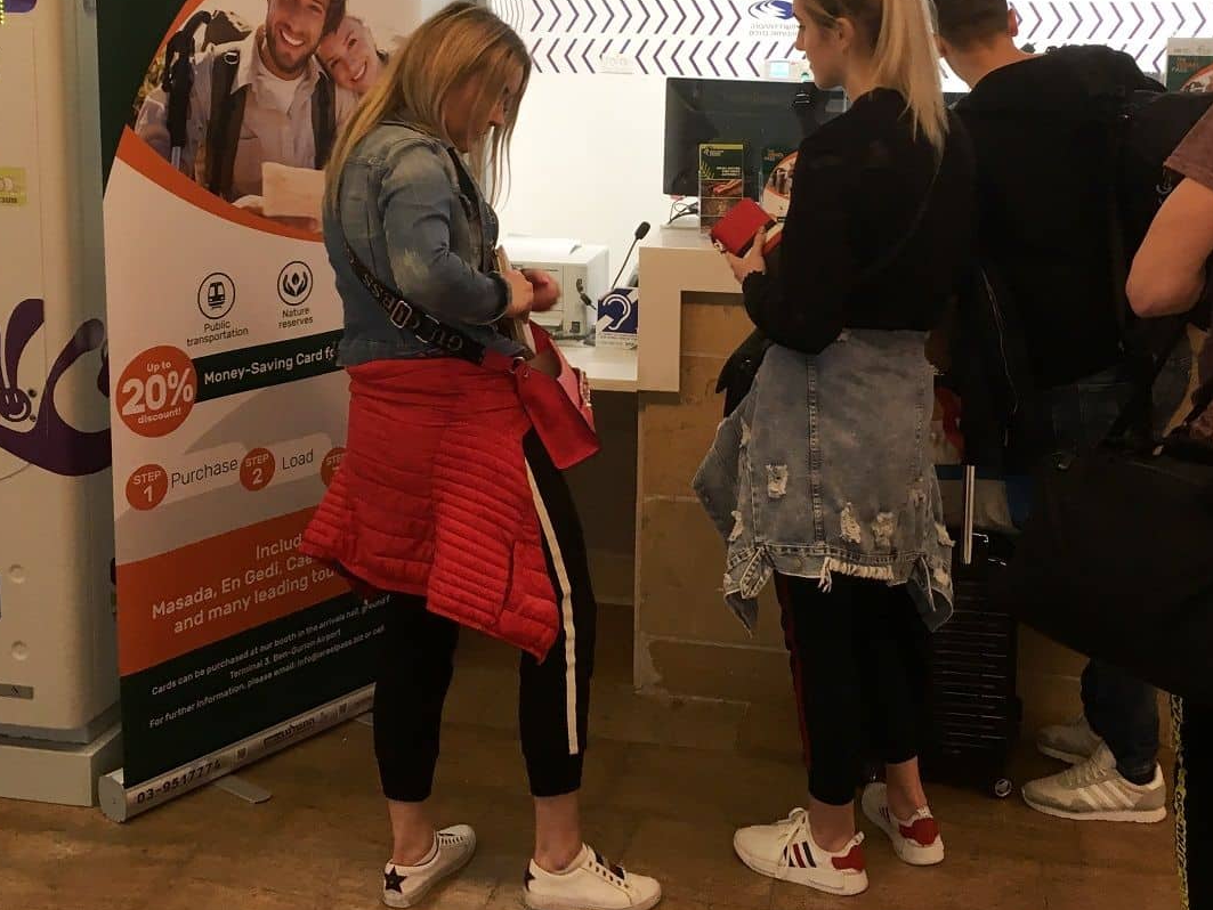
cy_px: 244
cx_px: 630
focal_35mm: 44
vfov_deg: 32.4
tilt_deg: -8.3
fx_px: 1542
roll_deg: -1.9
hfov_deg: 42.9
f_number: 2.2
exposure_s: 1/33
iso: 80
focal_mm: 4.15
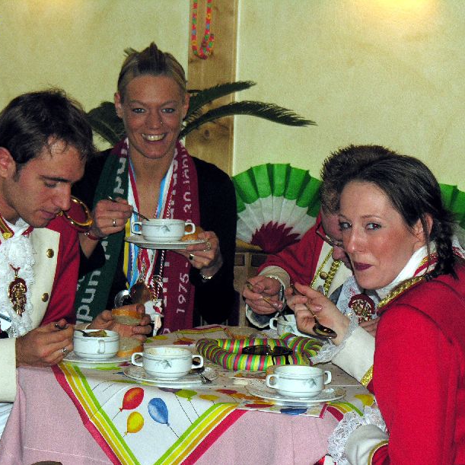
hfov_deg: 10.5
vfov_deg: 10.5
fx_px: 2538
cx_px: 204
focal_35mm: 167
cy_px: 233
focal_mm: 35.9
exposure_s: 1/120
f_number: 3.8
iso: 100
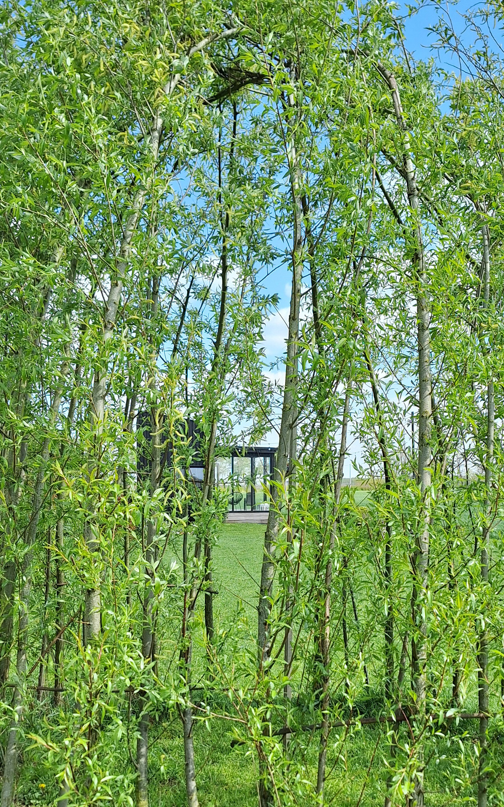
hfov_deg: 32.7
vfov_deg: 49.7
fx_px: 857
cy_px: 520
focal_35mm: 39
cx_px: 288
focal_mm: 5.54
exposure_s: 1/1456
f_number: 1.8
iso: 40
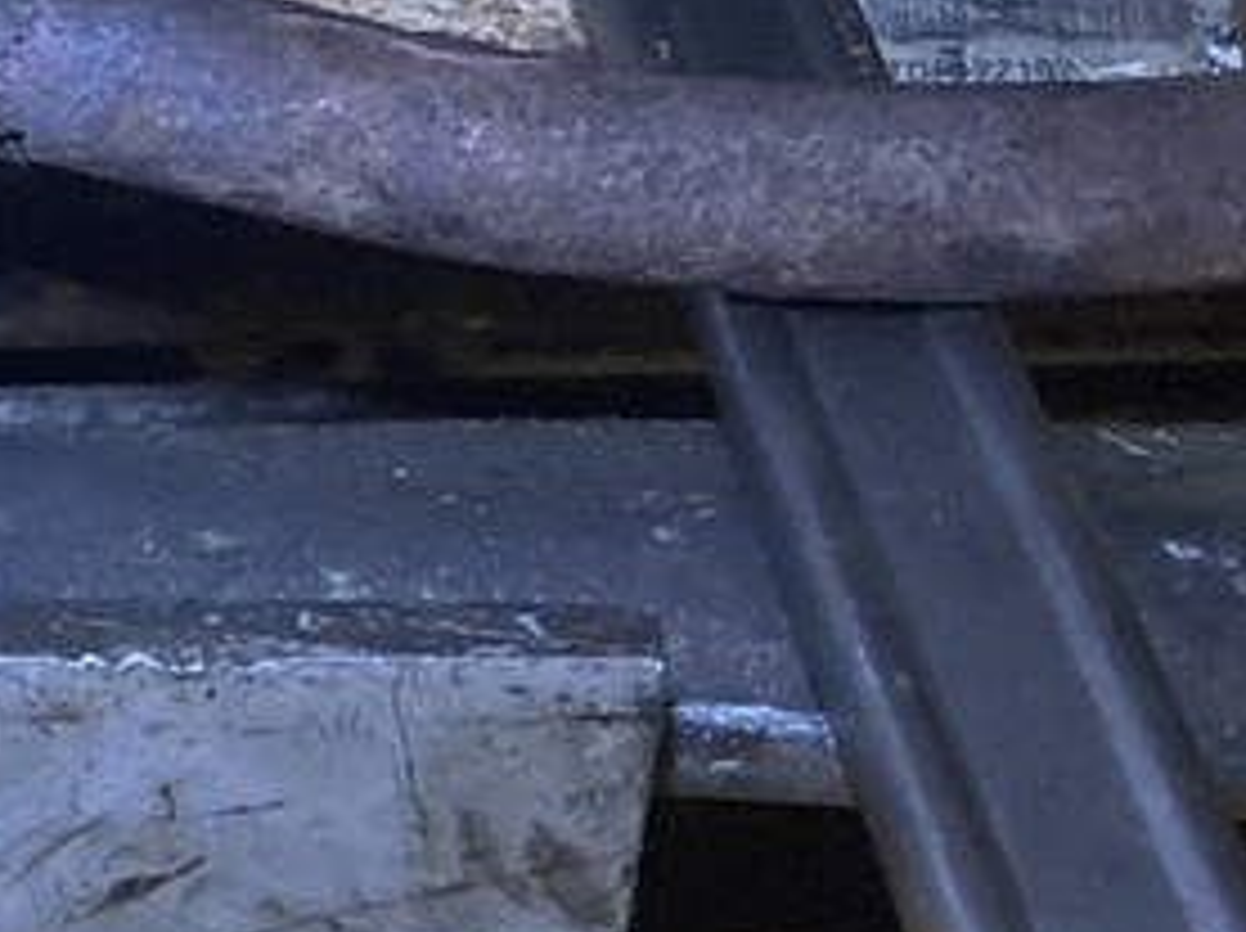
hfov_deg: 16.8
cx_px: -520
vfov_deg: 13.7
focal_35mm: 108
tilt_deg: +26.9
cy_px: 563
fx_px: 3882
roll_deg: -3.1
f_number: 1.8
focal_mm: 3.99
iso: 500
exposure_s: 1/25
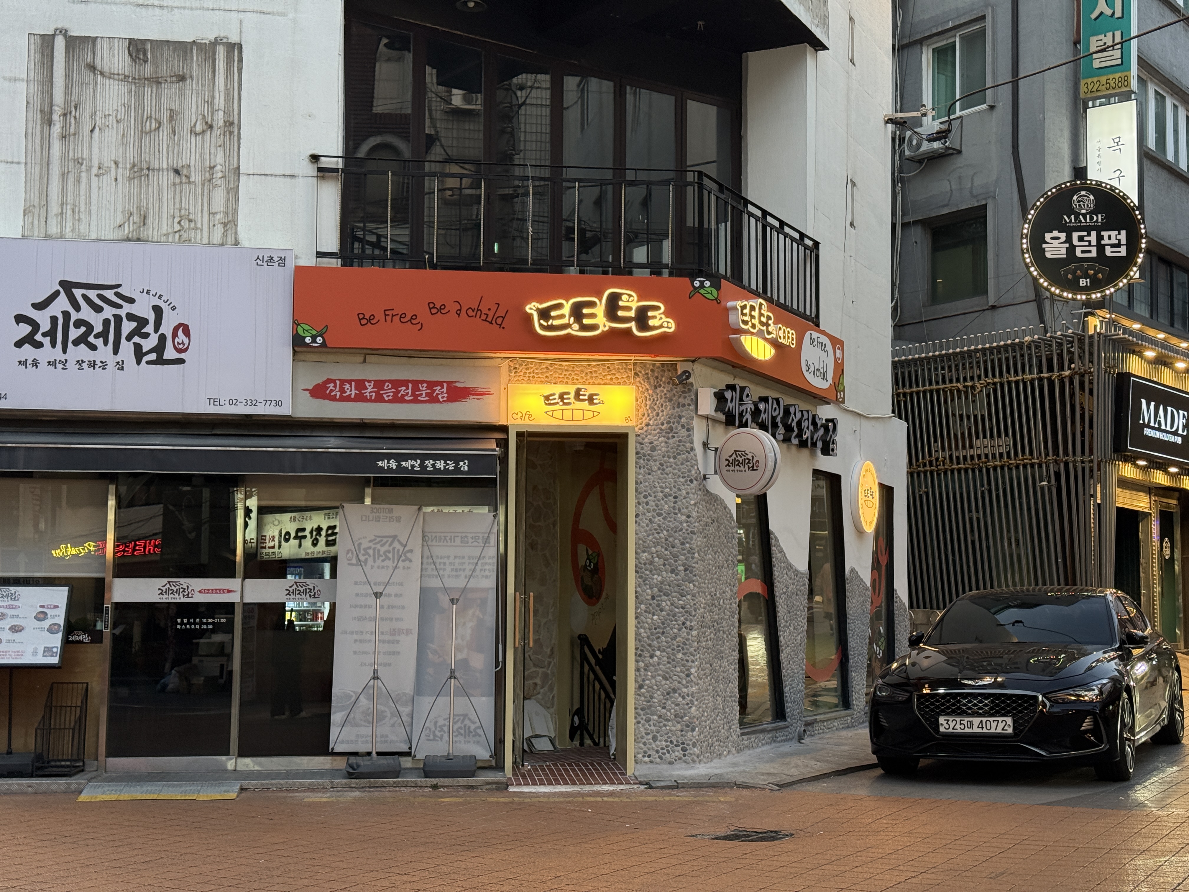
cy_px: 446
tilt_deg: +6.2
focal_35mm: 48
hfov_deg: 39.7
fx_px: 1649
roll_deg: -0.2
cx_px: 594
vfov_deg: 30.3
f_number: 1.78
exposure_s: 1/120
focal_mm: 6.76
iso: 250
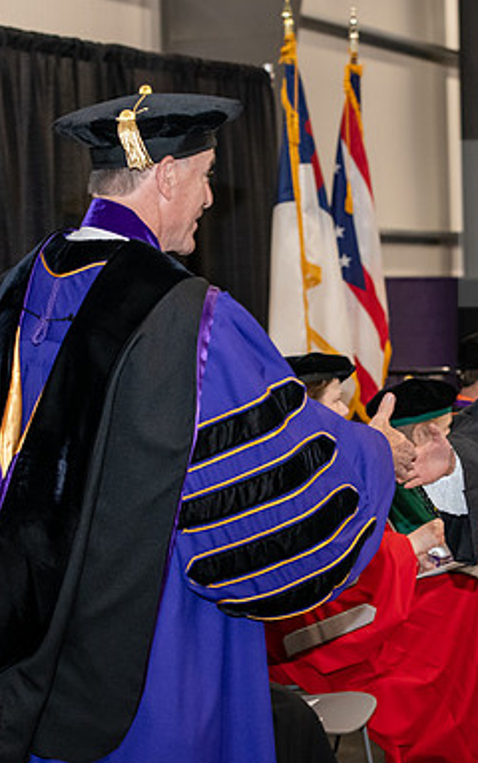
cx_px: 398
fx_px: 2247
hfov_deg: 12.1
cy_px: 382
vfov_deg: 19.3
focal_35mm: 108
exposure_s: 1/200
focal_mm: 70
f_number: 5
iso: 2500
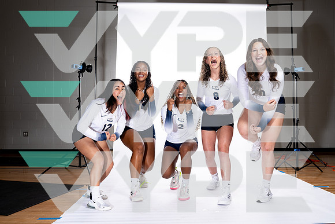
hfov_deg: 58.5
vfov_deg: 41.0
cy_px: 115
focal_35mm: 32
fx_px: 299
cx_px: 175
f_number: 5.6
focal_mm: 30
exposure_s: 1/250
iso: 100
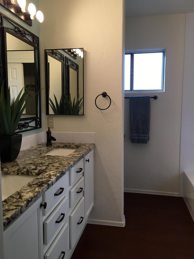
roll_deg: +0.6
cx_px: 97
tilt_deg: -6.3
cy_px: 130
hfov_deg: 48.2
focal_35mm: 29
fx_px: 217
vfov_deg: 61.7
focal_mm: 4.15
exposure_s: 1/30
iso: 25
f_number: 2.2
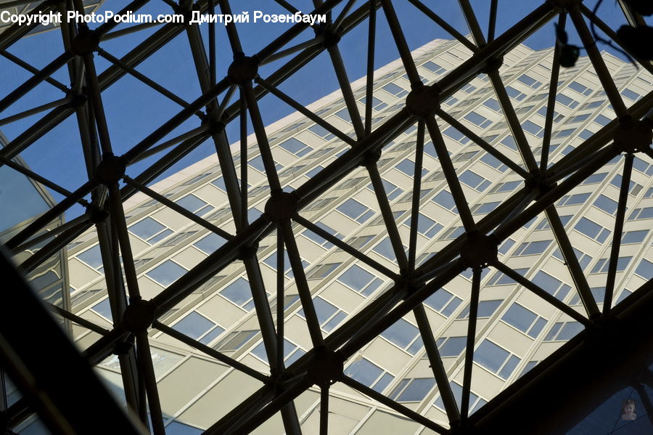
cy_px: 218
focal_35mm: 62
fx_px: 1124
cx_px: 326
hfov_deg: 32.4
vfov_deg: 21.9
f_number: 10
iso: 800
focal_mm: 62
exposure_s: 1/400
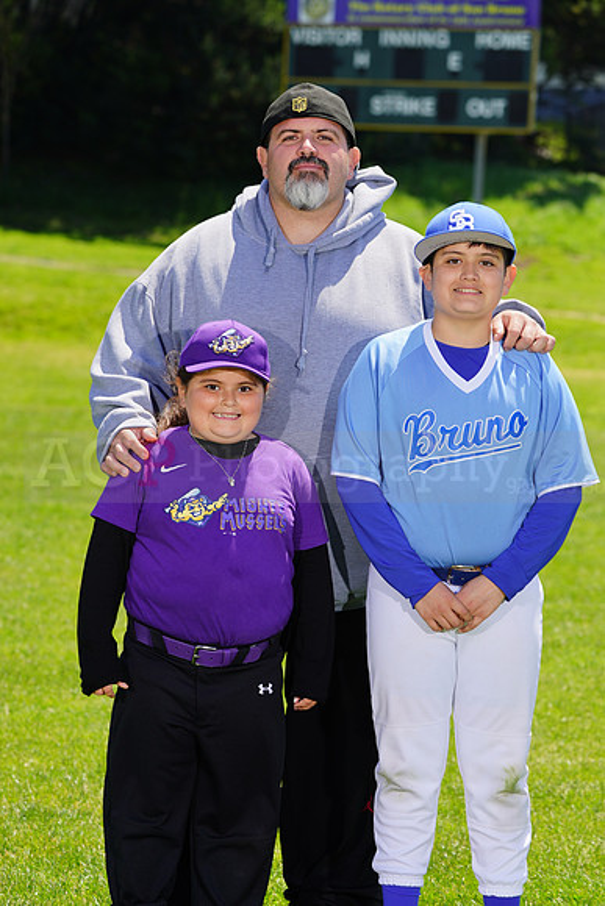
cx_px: 302
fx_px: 4131
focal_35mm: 164
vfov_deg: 12.5
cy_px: 453
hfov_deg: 8.4
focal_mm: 164
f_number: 8
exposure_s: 1/250
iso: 100
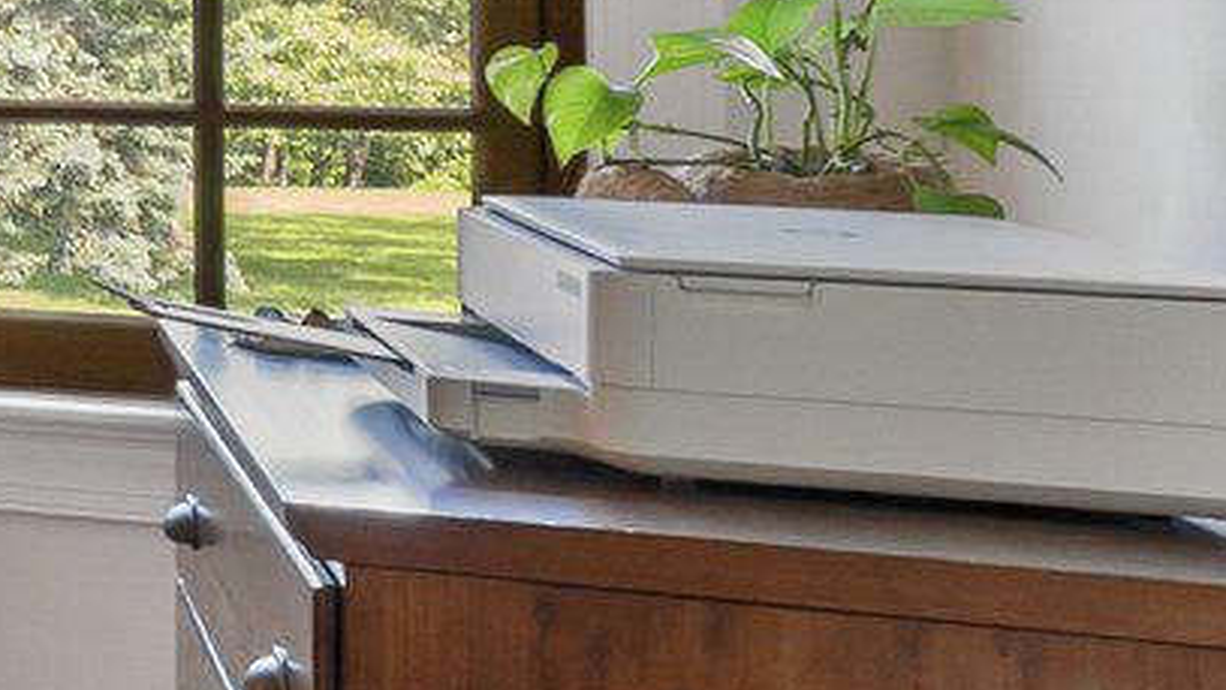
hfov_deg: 15.2
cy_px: 11
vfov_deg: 15.0
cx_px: -1705
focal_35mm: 79
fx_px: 2568
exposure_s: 1.3
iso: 400
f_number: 8
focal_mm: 10
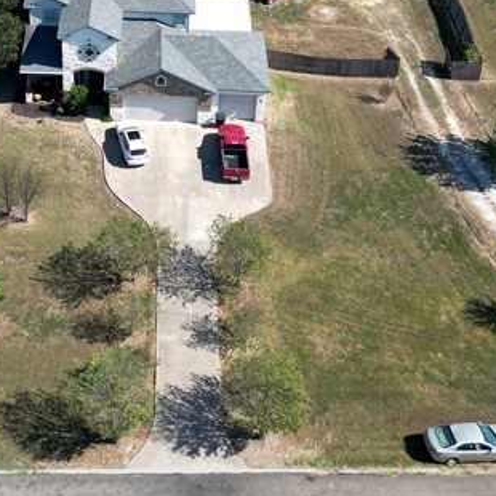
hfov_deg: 24.0
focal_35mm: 70
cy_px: -35
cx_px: 54
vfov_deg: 23.3
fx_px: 1135
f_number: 1.7
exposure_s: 1/1600
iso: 100
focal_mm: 6.72
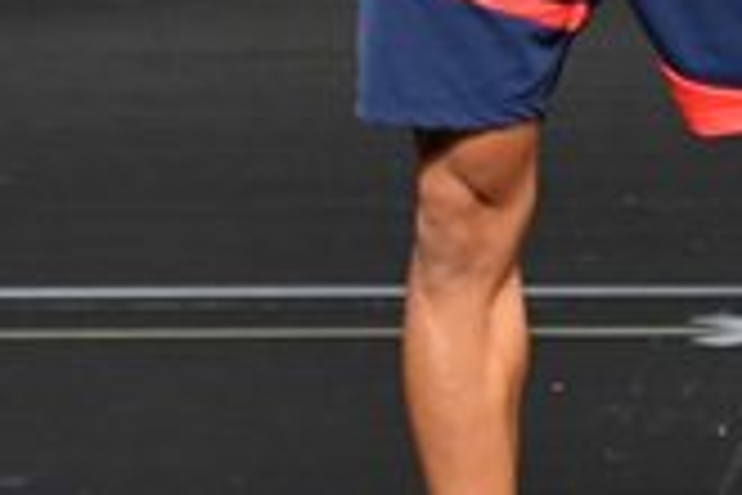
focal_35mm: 1477
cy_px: -162
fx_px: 30440
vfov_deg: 0.9
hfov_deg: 1.4
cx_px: 591
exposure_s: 1/400
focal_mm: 210
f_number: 5.6
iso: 2500
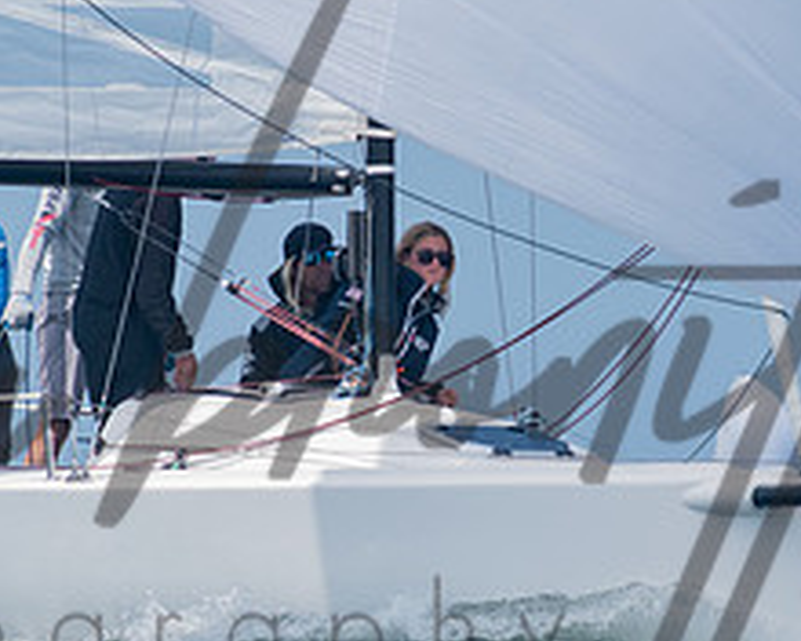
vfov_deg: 2.8
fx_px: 13181
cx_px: 404
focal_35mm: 556
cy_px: 359
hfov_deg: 3.5
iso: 400
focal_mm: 150
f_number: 8
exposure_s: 1/1600
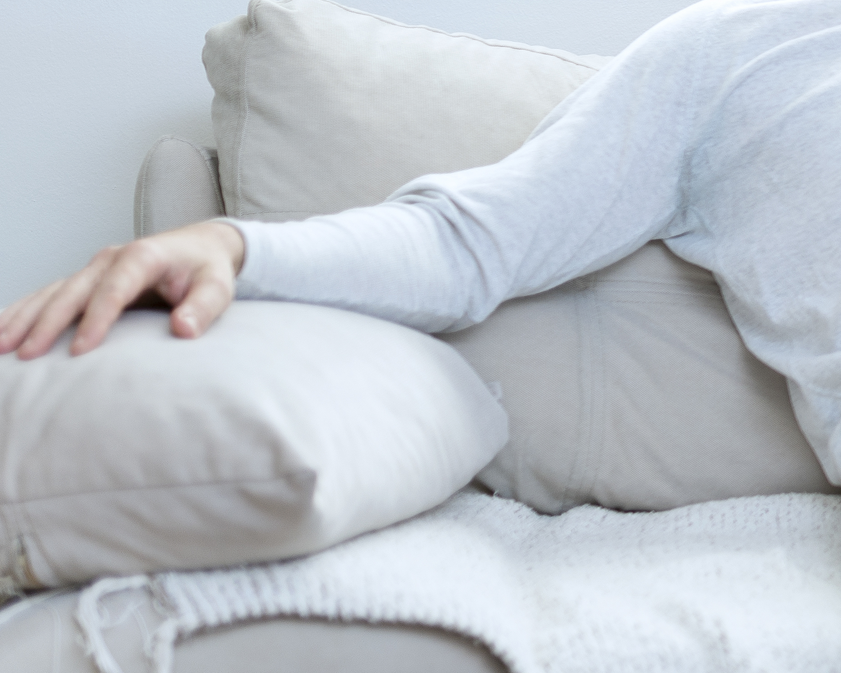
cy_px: -18
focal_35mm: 131
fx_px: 3261
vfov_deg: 11.6
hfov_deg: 13.3
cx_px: 1505
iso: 100
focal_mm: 35
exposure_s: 1/160
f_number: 2
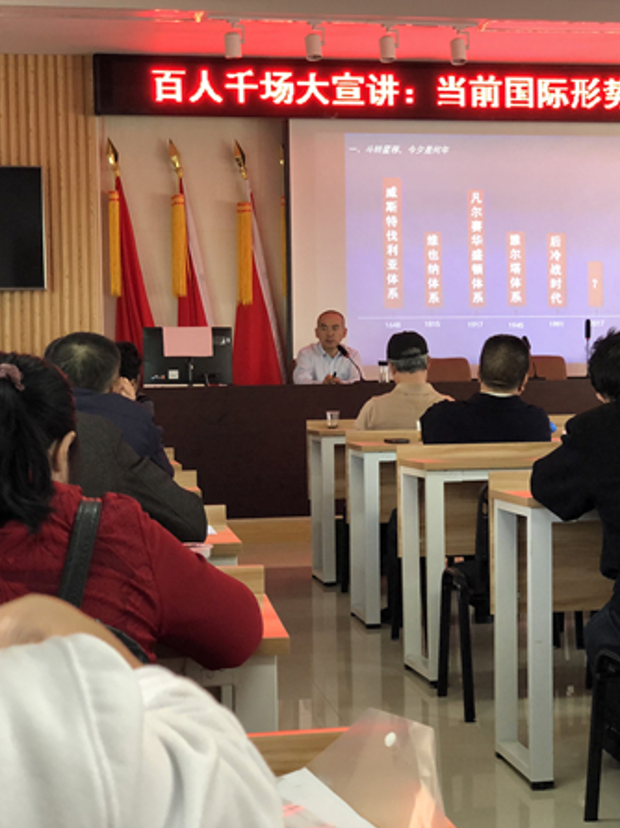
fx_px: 1673
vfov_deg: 27.8
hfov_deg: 20.9
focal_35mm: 70
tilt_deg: -1.0
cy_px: 414
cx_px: 410
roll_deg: +1.3
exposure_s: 1/44
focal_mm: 6
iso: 100
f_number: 2.4
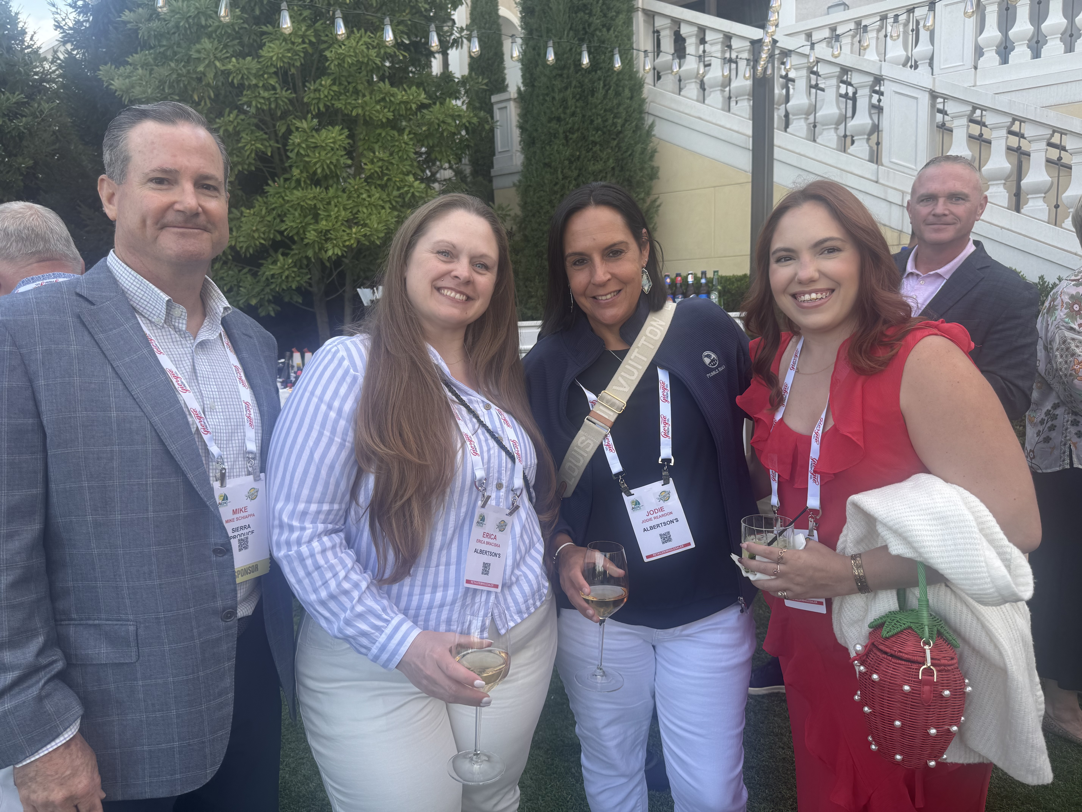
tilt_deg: -8.3
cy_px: 406
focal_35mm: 24
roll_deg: +2.1
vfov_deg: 56.8
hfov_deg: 71.6
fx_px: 750
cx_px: 541
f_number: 1.78
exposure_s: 1/491
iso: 80
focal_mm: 6.76
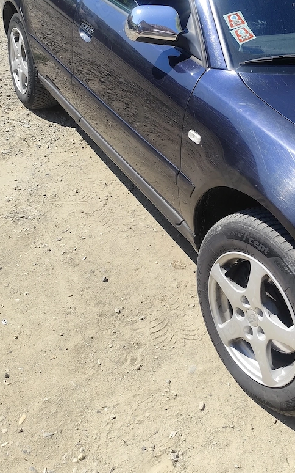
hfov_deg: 30.1
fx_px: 540
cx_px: 215
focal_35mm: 42
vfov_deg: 46.6
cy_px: 169
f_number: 1.65
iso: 50
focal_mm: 6.19
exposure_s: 1/689
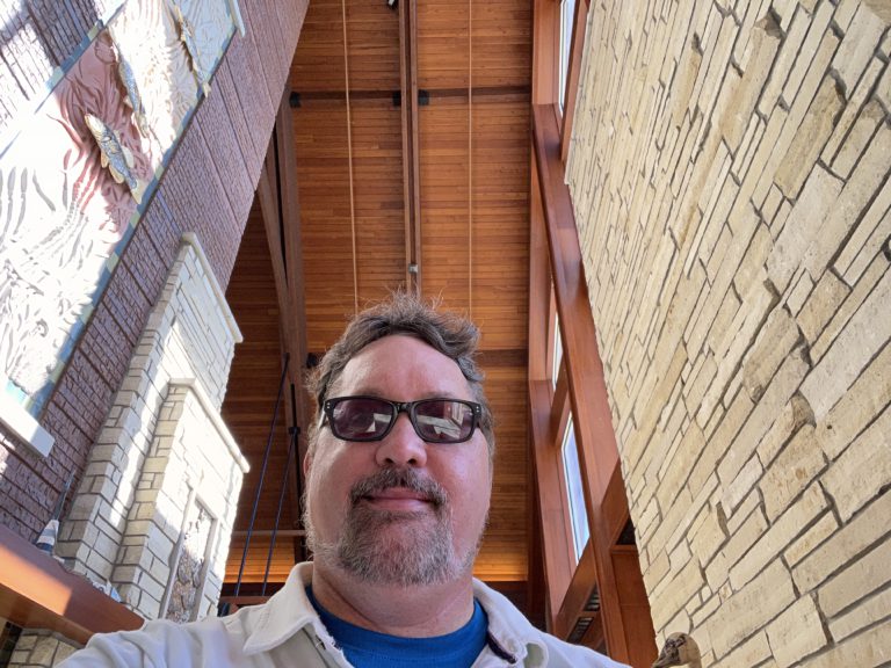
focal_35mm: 23
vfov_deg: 58.9
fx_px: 592
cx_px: 446
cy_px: 334
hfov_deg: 73.9
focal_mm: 2.71
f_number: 2.2
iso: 100
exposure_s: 1/77
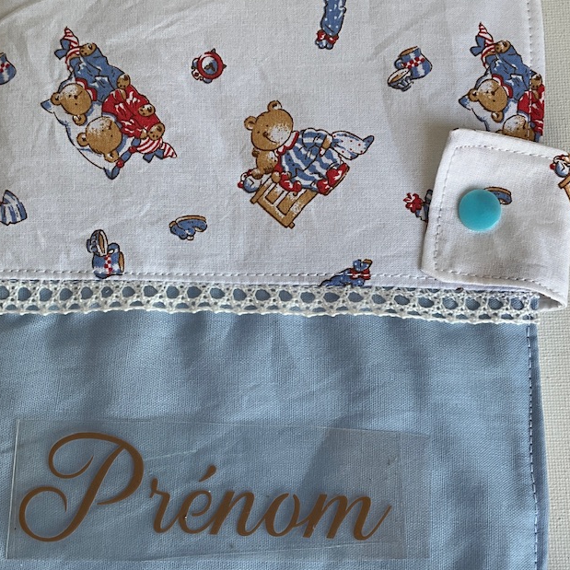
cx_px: 314
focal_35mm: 53
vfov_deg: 32.2
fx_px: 987
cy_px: 278
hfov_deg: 32.2
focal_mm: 3
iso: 25
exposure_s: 1/495
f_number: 1.8
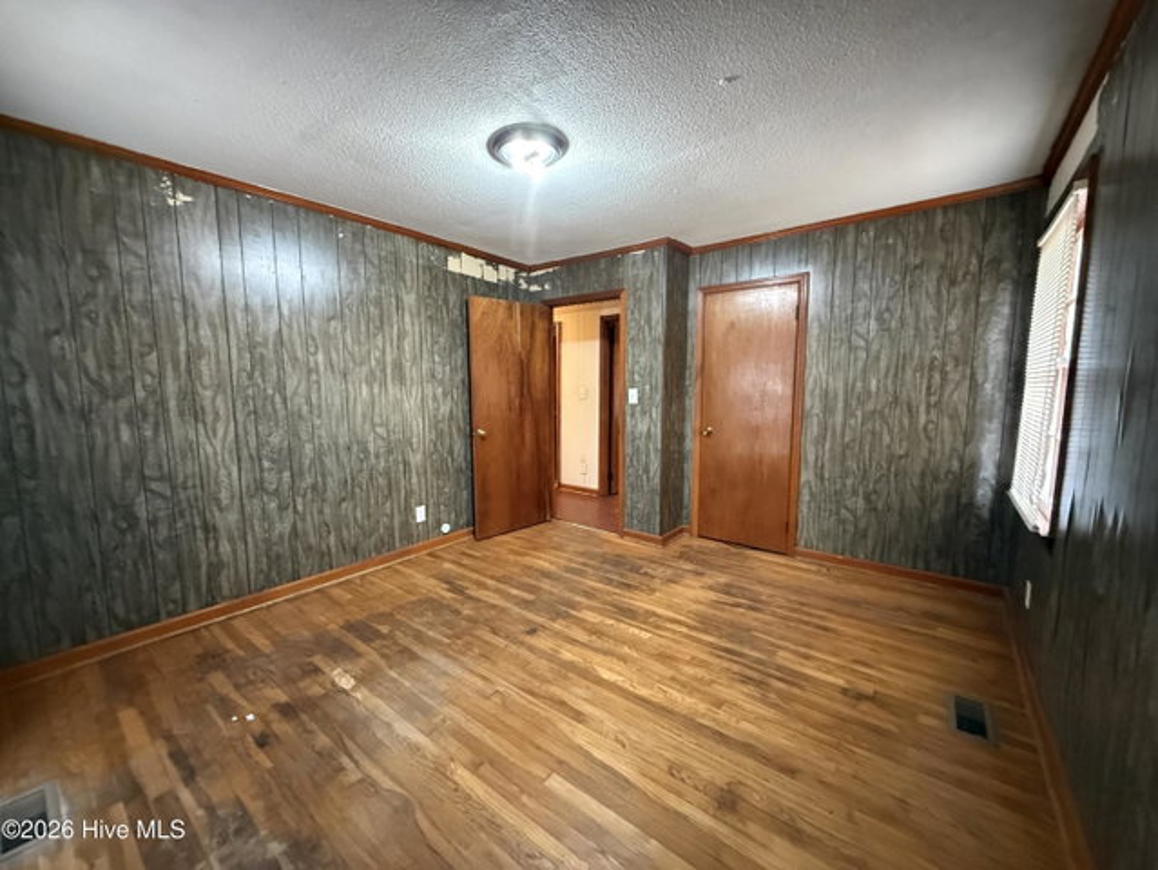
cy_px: 435
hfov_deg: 102.0
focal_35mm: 14
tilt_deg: -6.5
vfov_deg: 85.7
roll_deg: -0.2
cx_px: 579
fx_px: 469
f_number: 2.2
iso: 1250
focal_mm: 2.22
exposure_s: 1/40
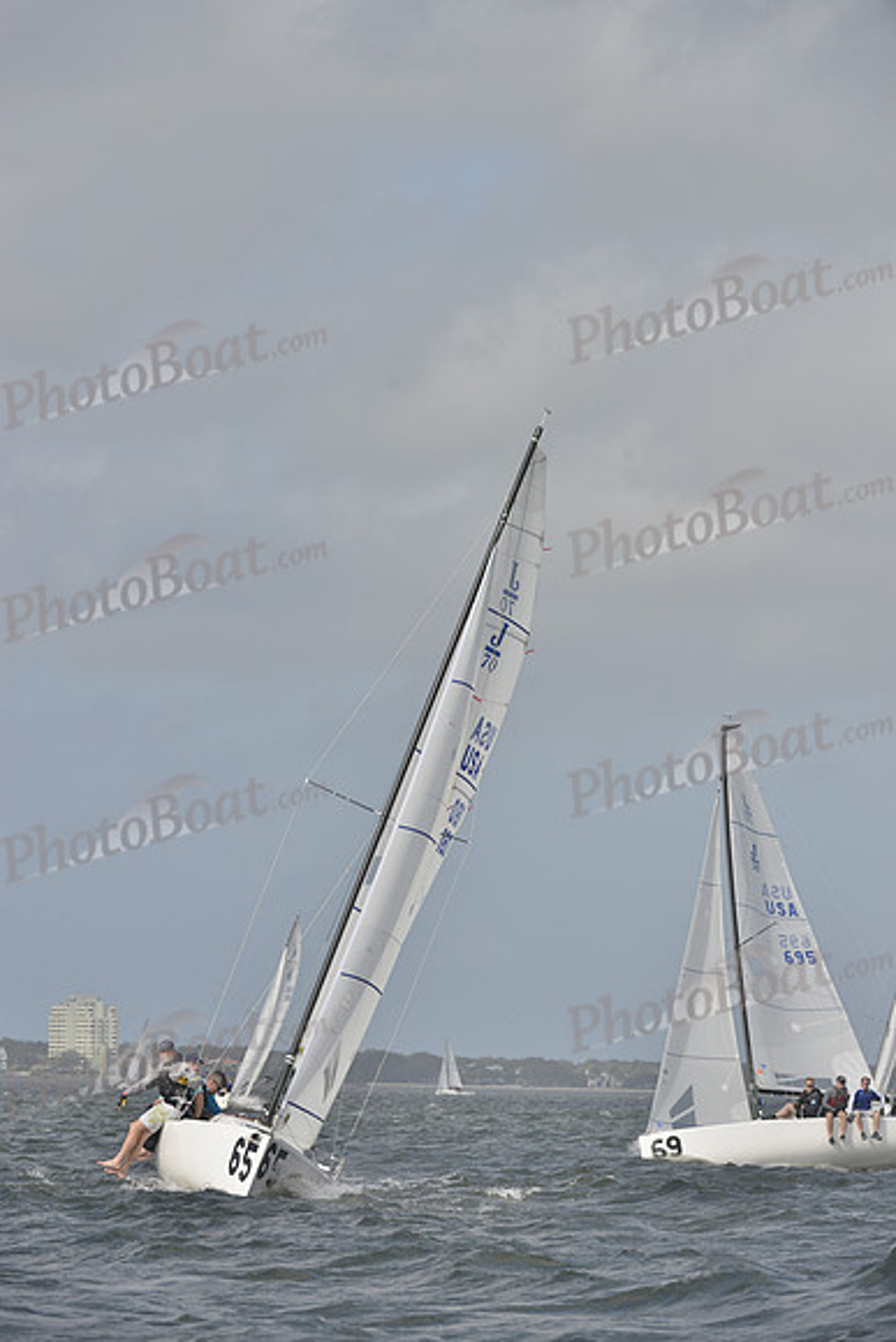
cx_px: 448
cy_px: 671
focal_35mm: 200
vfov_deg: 10.3
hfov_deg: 6.9
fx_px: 7462
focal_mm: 200
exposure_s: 1/1600
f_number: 8
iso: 400
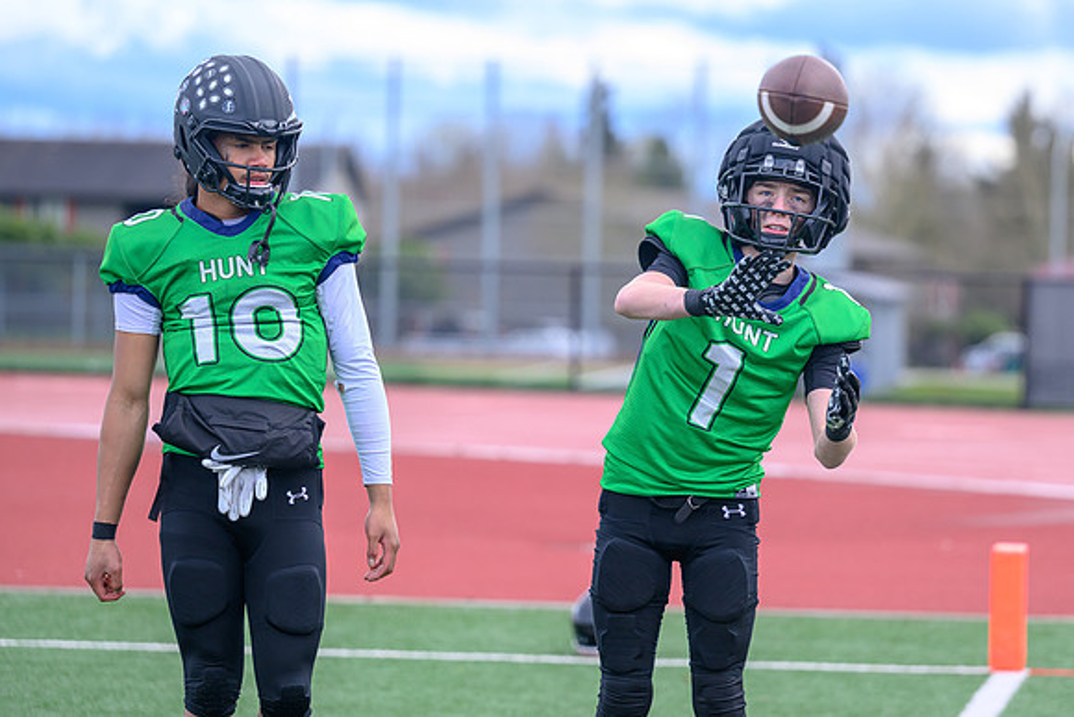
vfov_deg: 7.3
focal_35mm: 189
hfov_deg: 10.9
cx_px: 636
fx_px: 5647
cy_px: 298
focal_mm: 135
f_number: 2.8
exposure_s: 1/1600
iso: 450
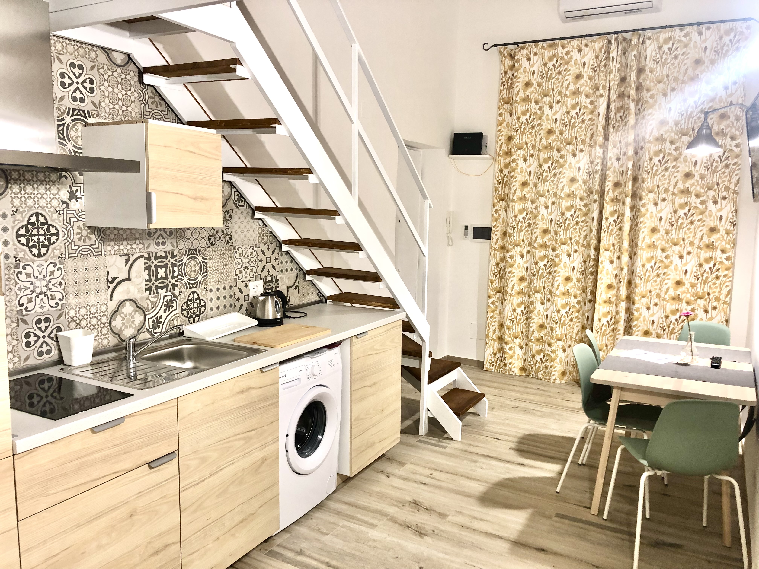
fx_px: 614
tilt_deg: -9.0
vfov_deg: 49.7
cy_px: 284
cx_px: 380
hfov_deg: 63.4
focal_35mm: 28
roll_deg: -1.3
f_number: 1.8
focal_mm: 3.99
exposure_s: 1/17
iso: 40
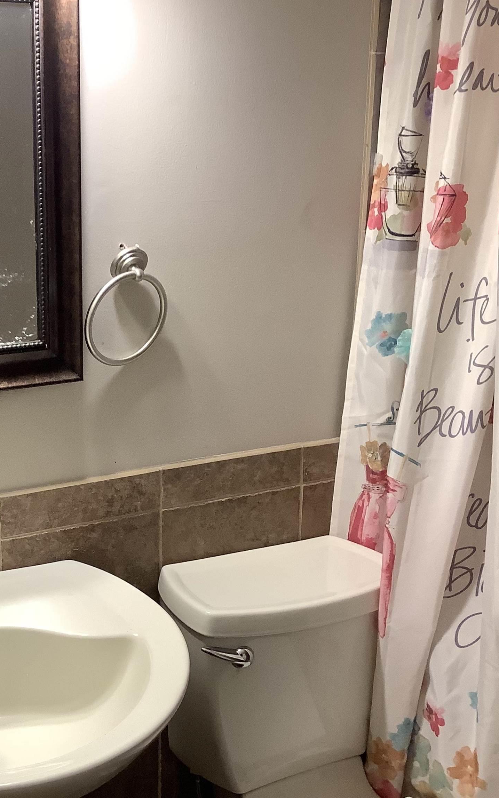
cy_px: 398
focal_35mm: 44
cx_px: 71
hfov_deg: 28.3
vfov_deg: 45.3
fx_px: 957
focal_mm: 3.3
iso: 125
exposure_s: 1/60
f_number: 2.4
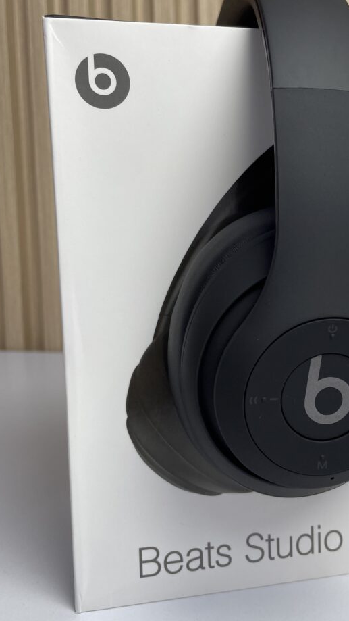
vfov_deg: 54.0
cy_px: 297
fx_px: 609
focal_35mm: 37
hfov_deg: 31.4
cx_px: 266
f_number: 1.6
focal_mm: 4.2
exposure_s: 1/303
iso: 40
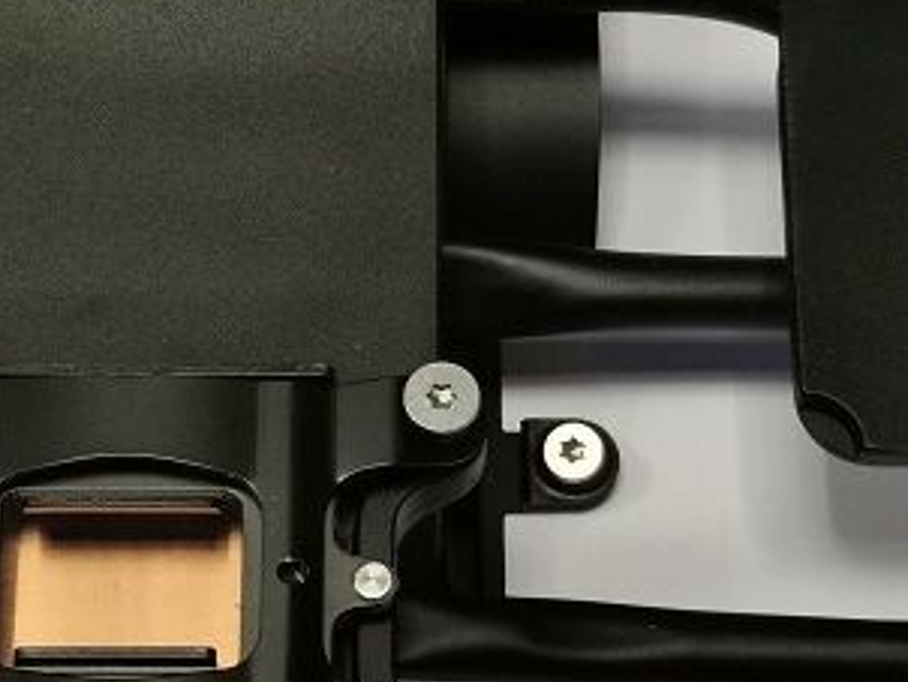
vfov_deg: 11.7
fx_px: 3334
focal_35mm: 127
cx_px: 451
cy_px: 282
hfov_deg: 15.5
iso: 250
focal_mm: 5.58
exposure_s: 1/100
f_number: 1.8
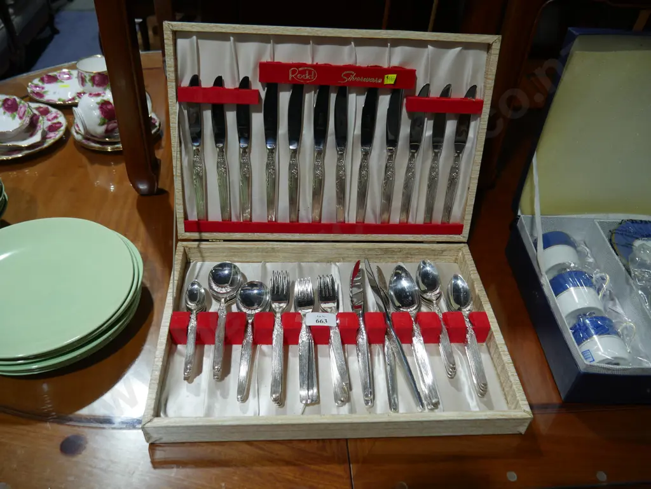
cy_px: 244
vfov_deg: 49.8
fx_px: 527
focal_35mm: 28
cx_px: 326
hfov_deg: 63.4
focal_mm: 14
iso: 200
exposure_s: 1/125
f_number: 3.5
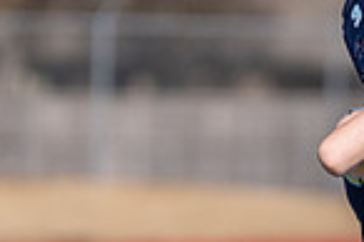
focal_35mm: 1115
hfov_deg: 1.9
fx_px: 11261
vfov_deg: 1.2
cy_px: 329
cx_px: 323
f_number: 2.8
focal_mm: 200
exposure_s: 1/4000
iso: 160
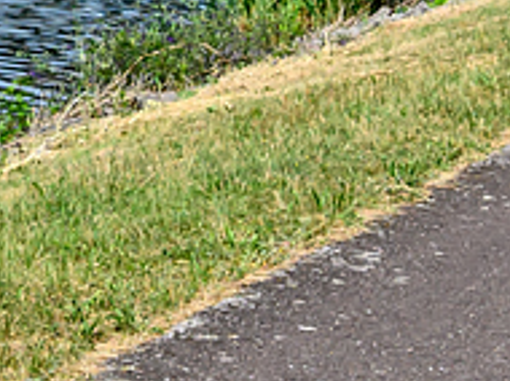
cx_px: 40
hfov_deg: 9.4
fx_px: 3091
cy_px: 102
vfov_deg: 7.1
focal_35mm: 210
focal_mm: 23
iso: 200
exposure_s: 1/640
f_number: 8
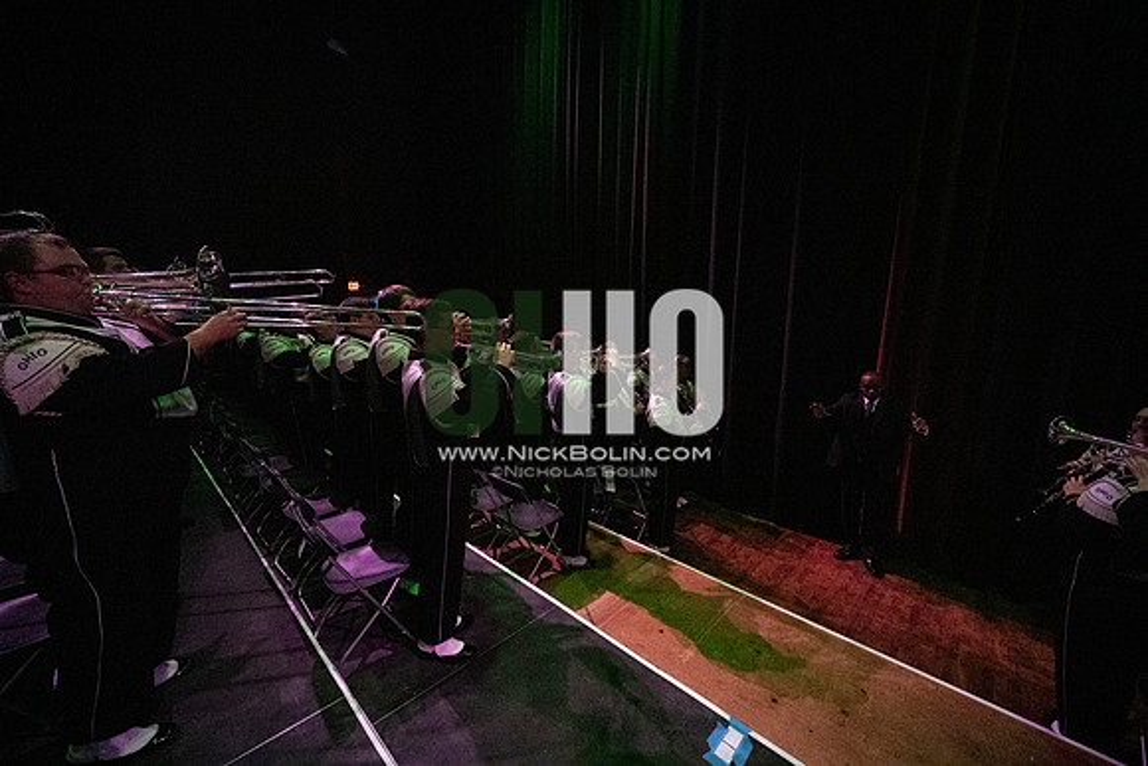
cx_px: 574
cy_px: 383
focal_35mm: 14
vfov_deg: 81.2
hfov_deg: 104.2
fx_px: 447
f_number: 4
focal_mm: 14
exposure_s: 1/400
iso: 25600
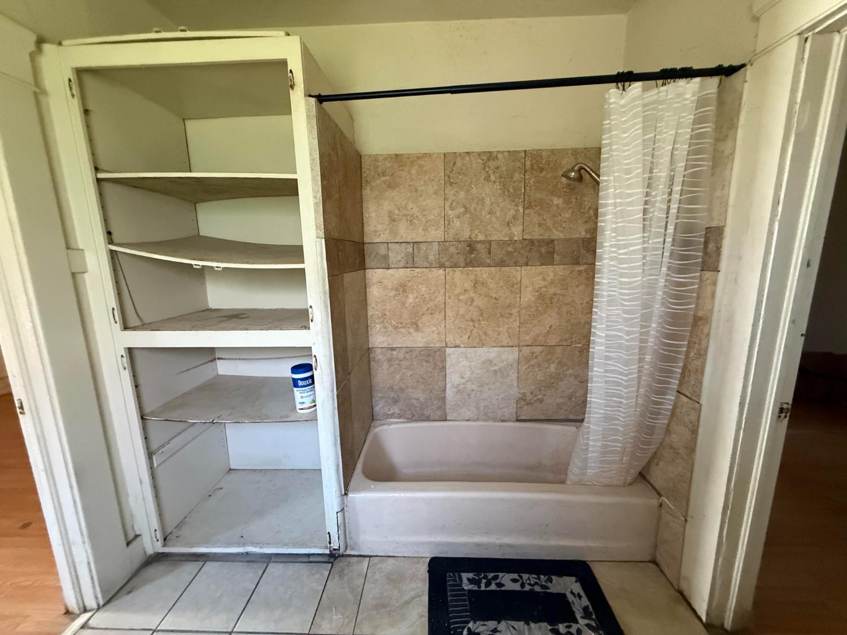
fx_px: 343
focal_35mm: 14
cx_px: 424
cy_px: 318
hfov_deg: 102.1
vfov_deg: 85.7
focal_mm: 2.22
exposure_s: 1/60
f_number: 2.2
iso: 640
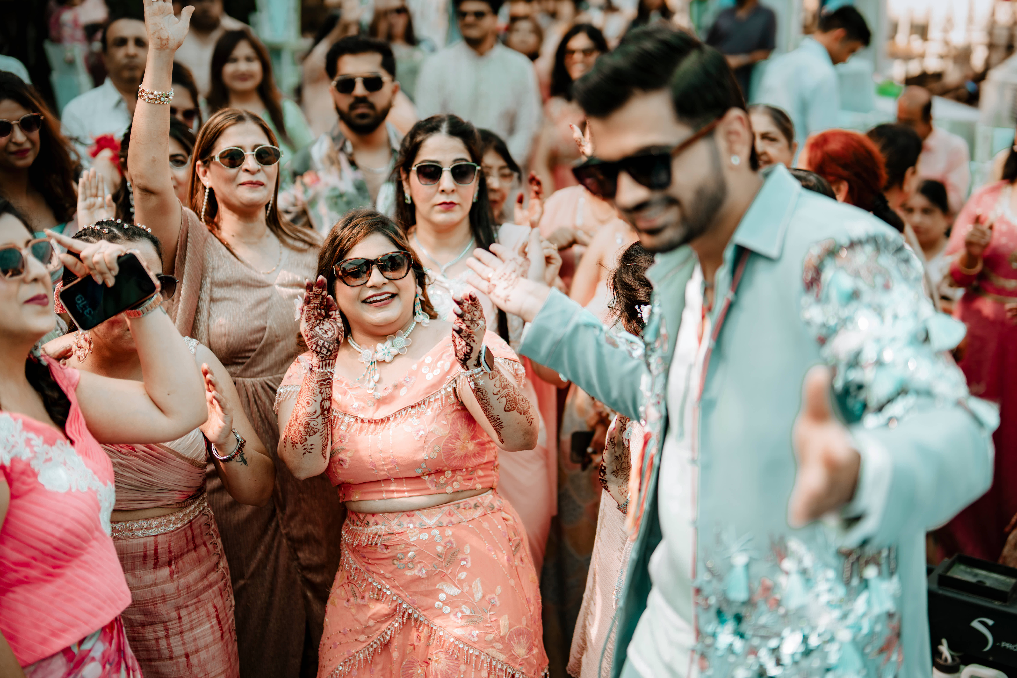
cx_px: 508
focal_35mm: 50
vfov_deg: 27.0
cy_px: 339
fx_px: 1412
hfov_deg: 39.6
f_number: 1.4
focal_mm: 50
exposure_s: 1/1000
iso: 80
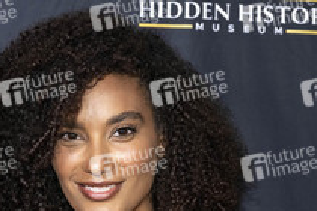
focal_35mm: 146
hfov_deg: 13.8
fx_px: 1286
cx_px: -2
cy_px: 202
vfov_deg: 9.3
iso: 800
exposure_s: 1/200
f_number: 5.6
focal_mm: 68
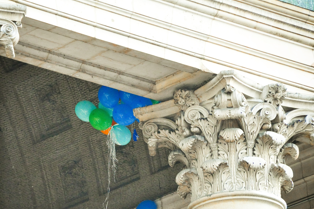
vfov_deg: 3.8
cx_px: 122
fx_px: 3119
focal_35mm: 358
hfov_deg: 5.8
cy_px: 138
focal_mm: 170
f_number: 8
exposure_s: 1/400
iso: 1600
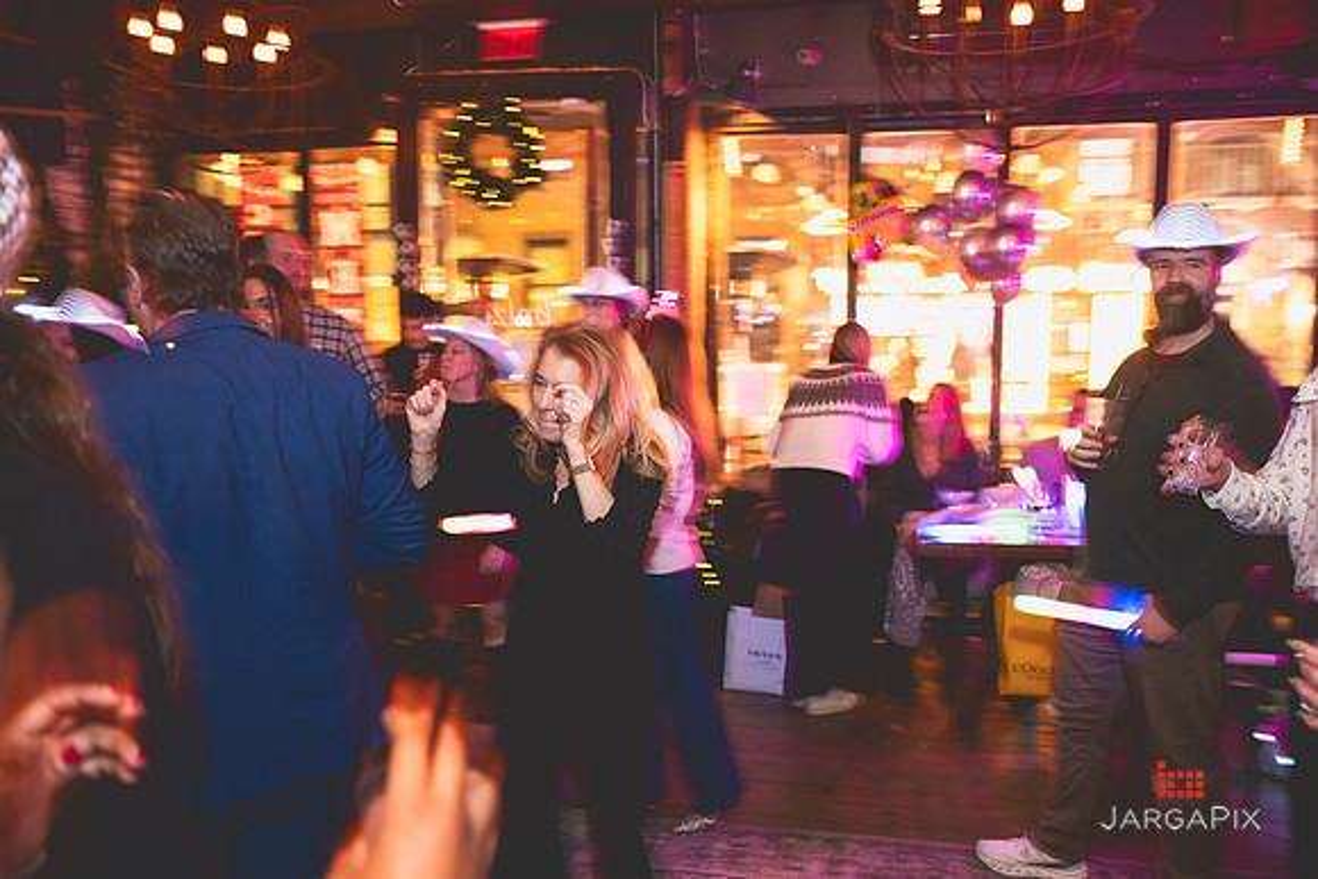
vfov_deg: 45.4
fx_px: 1052
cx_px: 659
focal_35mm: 29
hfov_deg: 64.1
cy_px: 440
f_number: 2.8
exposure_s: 1/15
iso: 3200
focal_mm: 28.5
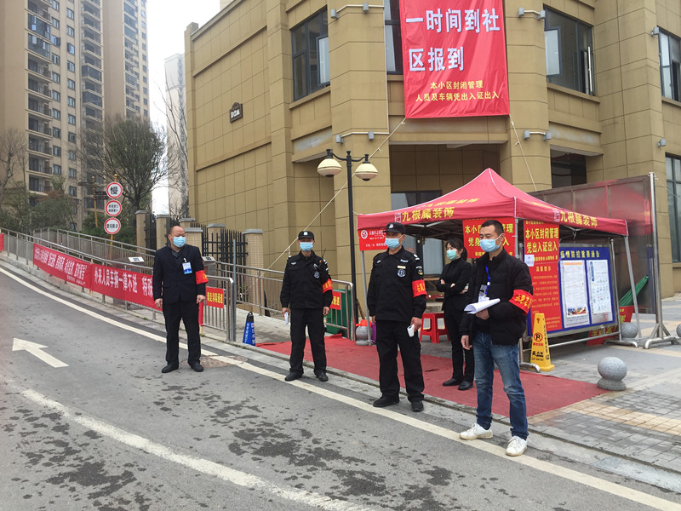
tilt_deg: +2.2
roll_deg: +1.8
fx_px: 571
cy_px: 256
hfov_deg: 61.7
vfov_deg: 48.2
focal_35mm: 29
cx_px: 340
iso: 32
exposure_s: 1/108
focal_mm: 4.15
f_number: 2.2
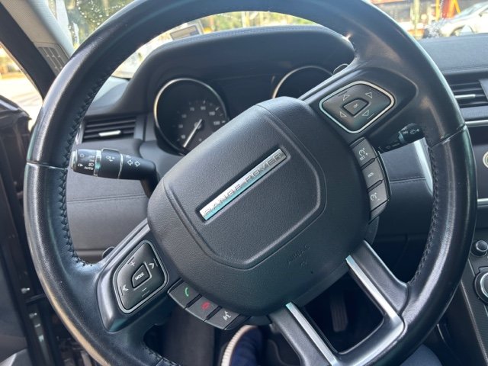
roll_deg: +5.6
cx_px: 244
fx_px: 367
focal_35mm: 26
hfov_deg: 67.3
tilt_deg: -20.3
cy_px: 183
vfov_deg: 53.1
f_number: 1.6
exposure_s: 1/114
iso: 125
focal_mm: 5.96
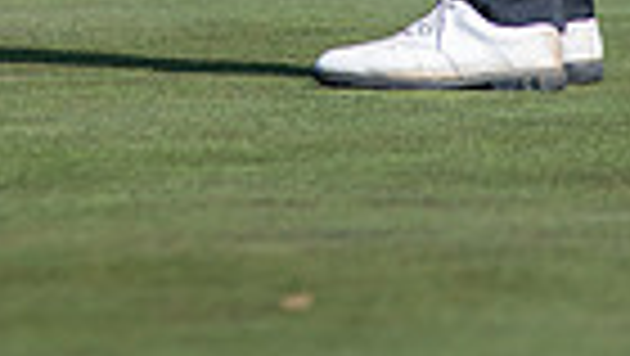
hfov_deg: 1.4
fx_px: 25277
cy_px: -631
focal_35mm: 1512
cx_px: 54
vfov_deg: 0.8
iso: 400
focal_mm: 300
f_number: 4
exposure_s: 1/4000
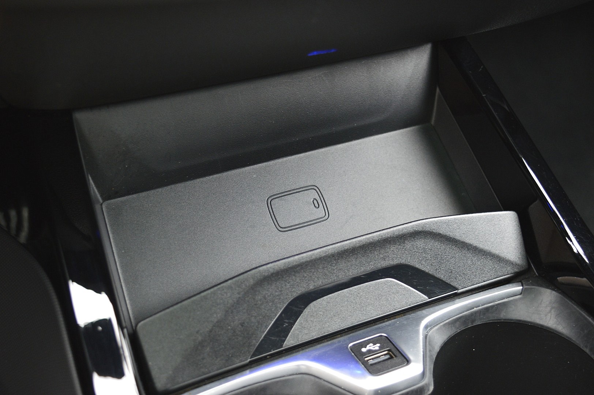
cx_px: 297
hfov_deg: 33.4
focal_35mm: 60
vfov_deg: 22.6
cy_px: 198
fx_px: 989
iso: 800
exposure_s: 1/20
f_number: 4.8
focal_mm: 40
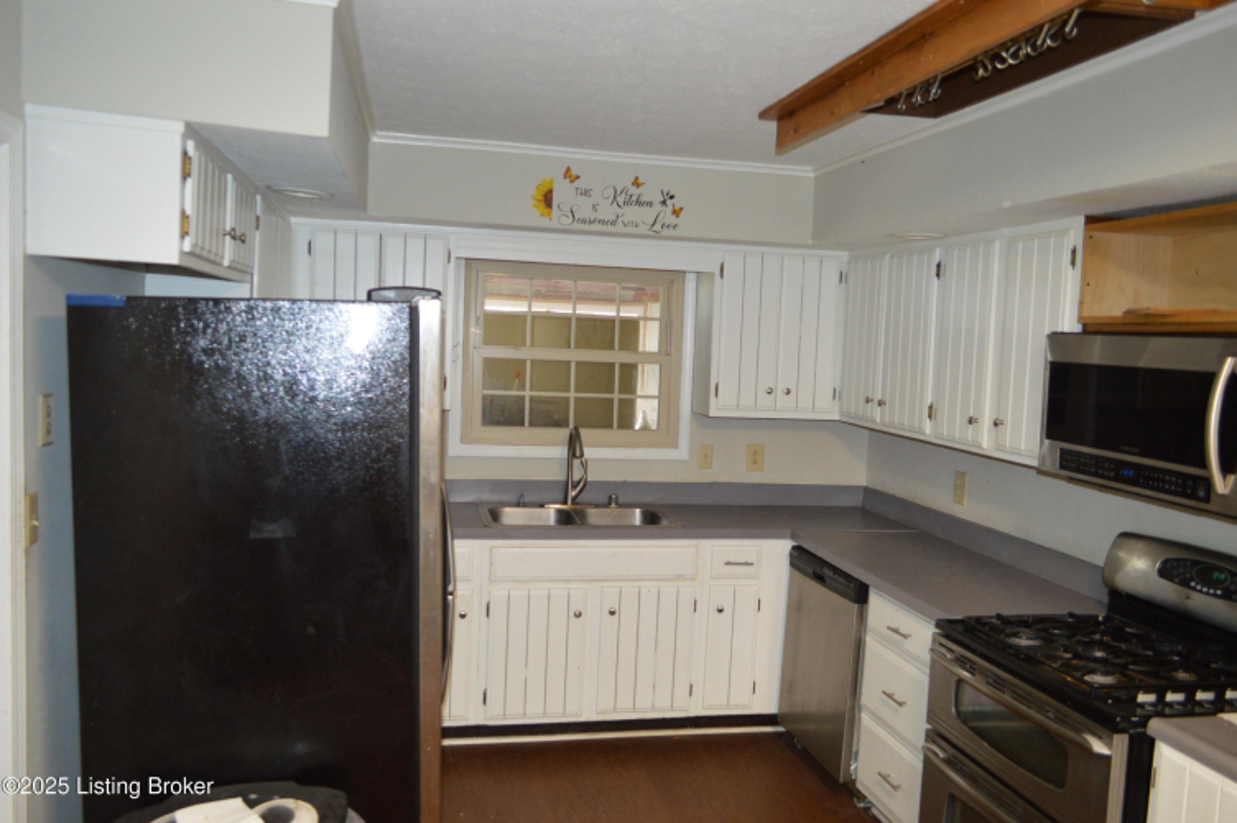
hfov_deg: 67.4
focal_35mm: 27
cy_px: 412
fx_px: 927
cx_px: 618
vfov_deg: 47.8
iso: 1250
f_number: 3.5
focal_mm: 18
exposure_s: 1/60
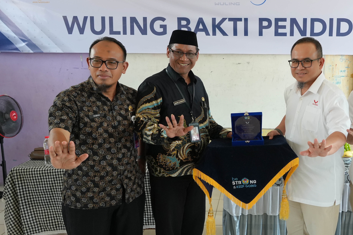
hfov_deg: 47.8
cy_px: 129
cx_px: 262
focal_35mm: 39
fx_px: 382
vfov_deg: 34.2
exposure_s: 1/160
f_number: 4
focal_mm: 16
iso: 1000
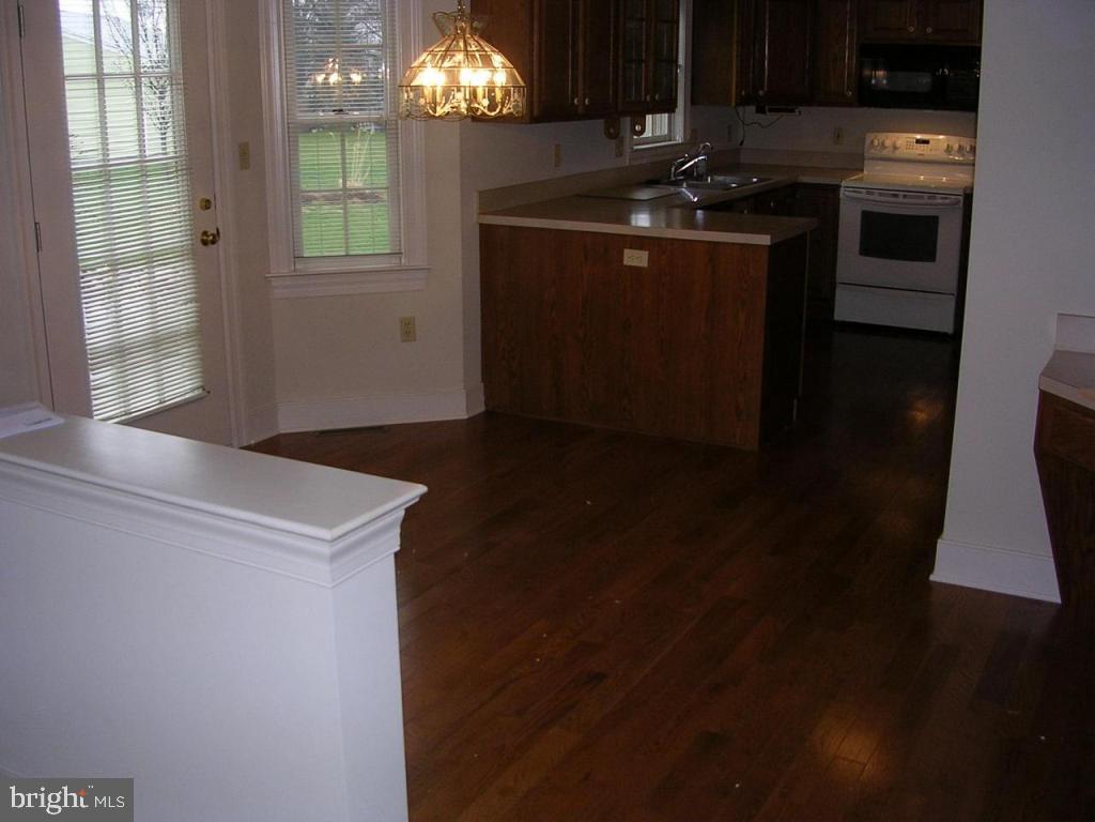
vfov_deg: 37.7
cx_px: 548
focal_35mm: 38
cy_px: 411
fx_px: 1202
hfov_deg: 49.0
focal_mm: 5.8
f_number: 2.8
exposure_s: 1/60.1
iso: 53
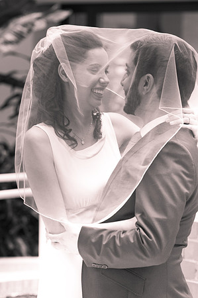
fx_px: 1521
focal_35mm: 184
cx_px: 99
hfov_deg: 7.4
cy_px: 149
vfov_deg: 11.2
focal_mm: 122.5
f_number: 5
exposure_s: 1/80
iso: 160
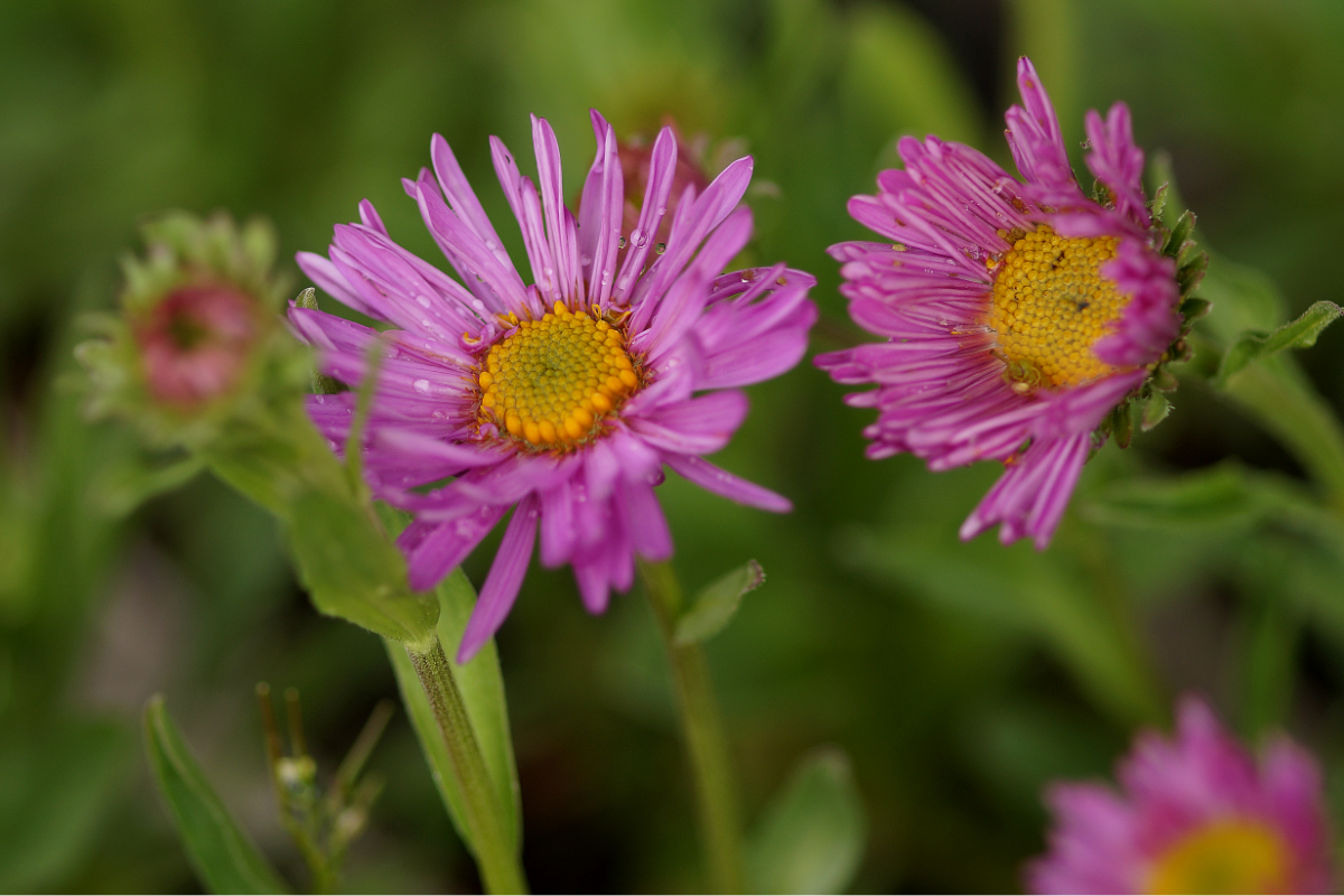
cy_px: 448
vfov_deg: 9.1
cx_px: 672
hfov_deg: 13.7
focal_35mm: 150
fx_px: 5600
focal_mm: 100
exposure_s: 1/250
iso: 100
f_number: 2.8
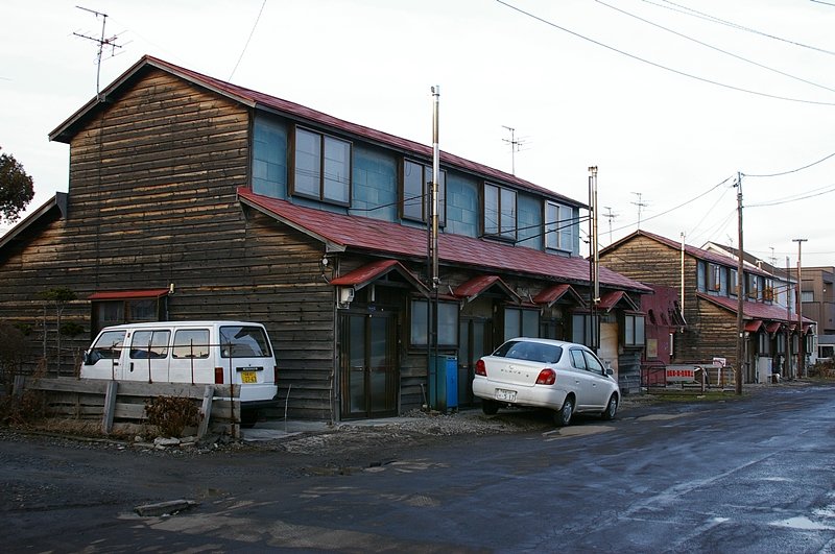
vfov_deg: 31.8
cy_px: 277
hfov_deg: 46.5
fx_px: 973
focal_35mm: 42
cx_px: 418
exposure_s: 1/60
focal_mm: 28
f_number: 5.6
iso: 400
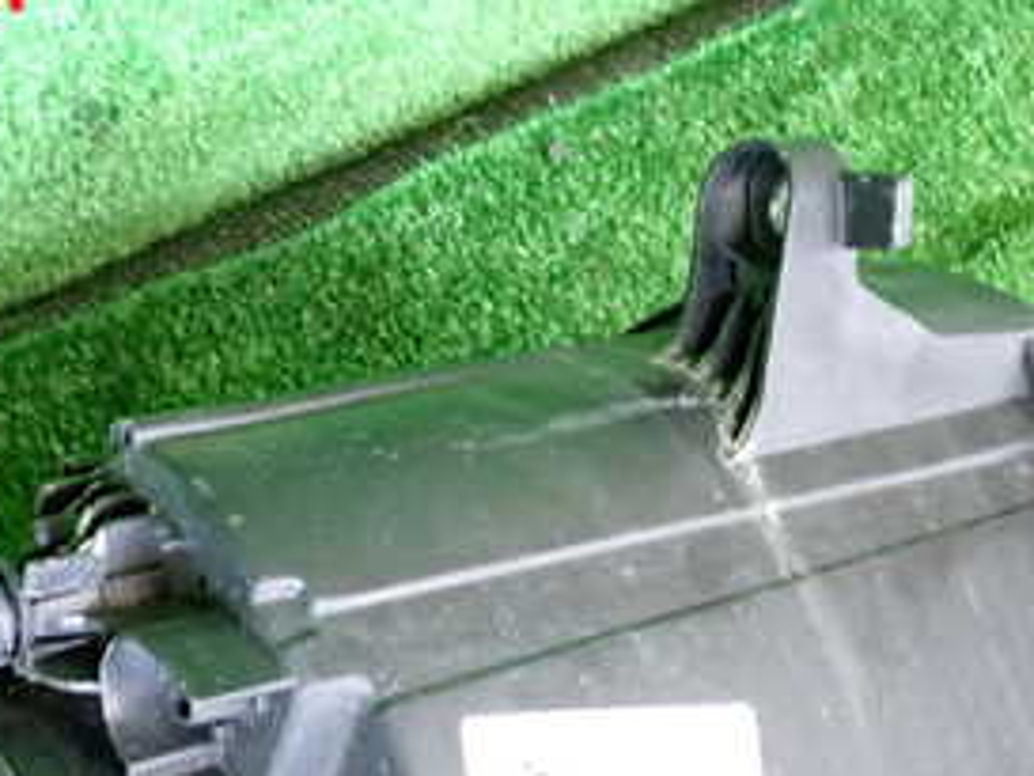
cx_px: 473
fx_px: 1972
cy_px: 791
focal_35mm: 66
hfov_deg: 29.4
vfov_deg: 21.4
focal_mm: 5.4
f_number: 2.3
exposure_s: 1/30
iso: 500
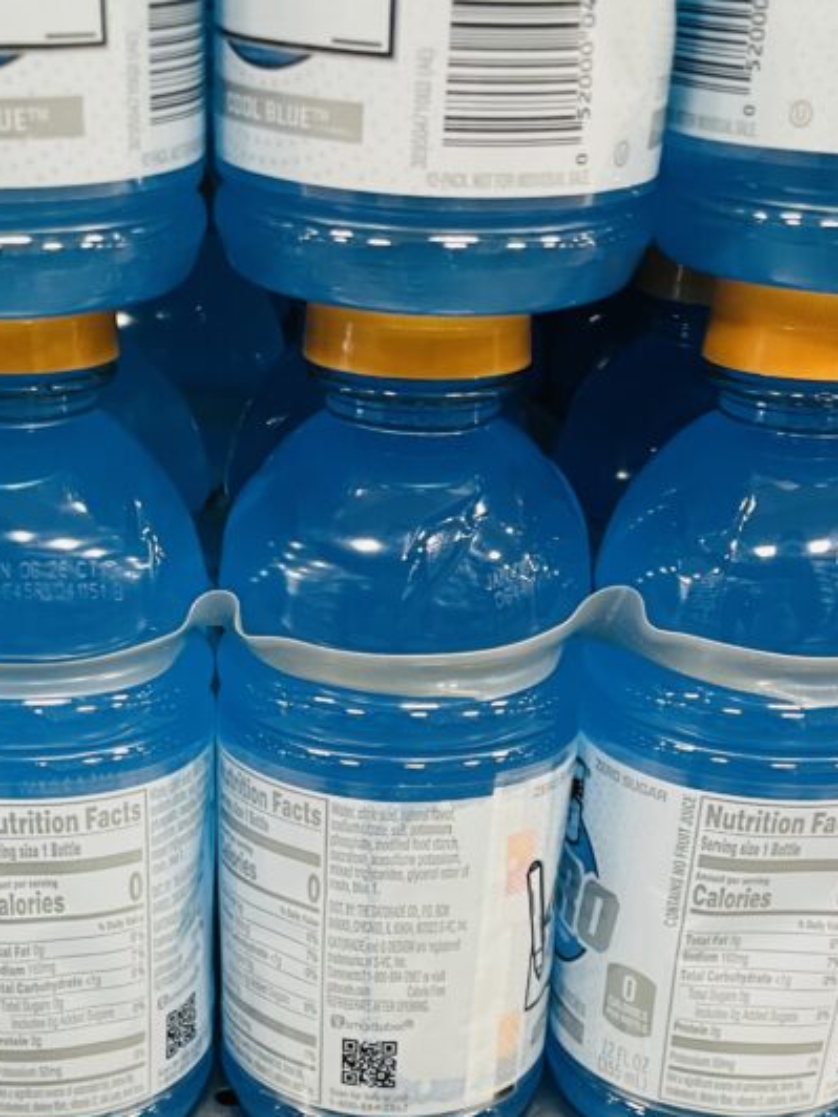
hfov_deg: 29.0
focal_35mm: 50
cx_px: 340
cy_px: 970
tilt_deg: -33.8
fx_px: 1614
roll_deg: -0.5
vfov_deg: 36.2
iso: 160
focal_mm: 4.2
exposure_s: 1/60
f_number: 1.6
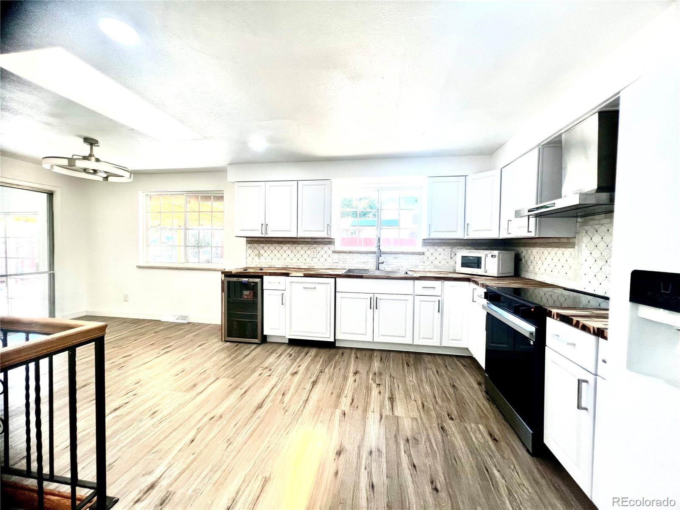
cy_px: 255
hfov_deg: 106.2
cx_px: 340
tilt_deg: -2.4
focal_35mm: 13
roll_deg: -1.3
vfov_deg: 89.9
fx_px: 255
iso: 64
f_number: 1.8
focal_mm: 1.57
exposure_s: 1/120
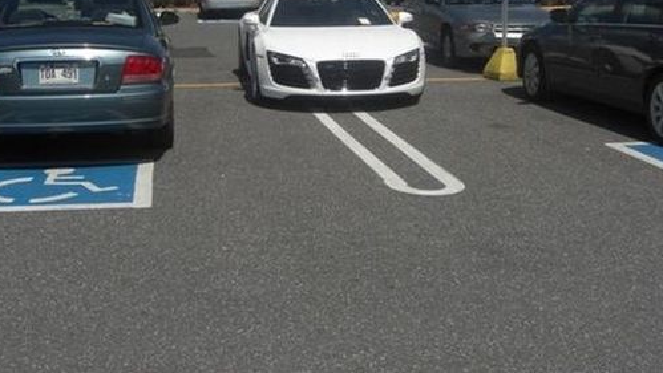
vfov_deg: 22.2
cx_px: 301
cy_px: 57
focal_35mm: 53
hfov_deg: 39.1
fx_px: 932
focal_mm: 7.9
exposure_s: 1/400
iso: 80
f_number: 8
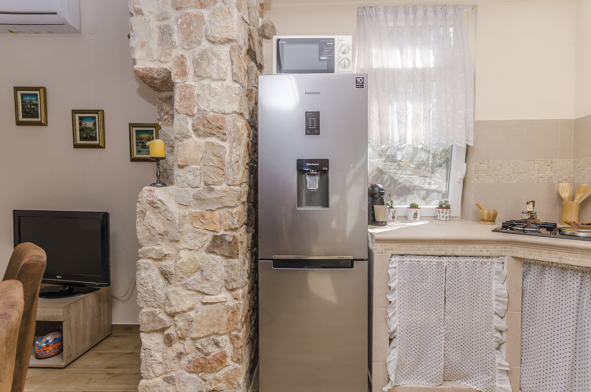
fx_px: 246
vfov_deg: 77.1
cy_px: 196
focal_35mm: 15
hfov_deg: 100.5
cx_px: 296
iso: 100
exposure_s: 1/200
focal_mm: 10
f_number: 8
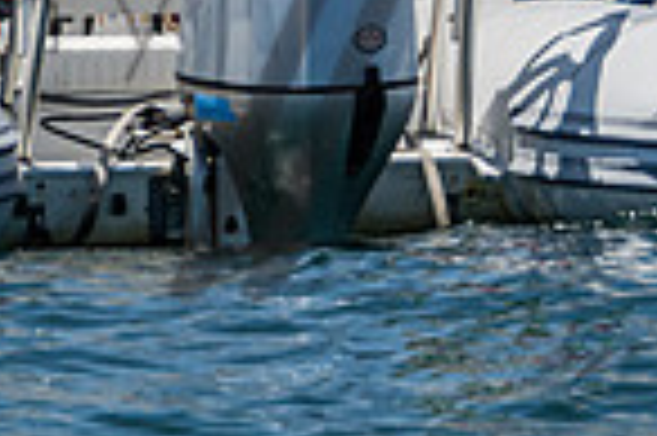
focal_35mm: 497
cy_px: -195
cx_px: -122
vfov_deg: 2.8
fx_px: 9060
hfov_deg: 4.1
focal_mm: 105
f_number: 6.7
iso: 250
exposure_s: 1/1600
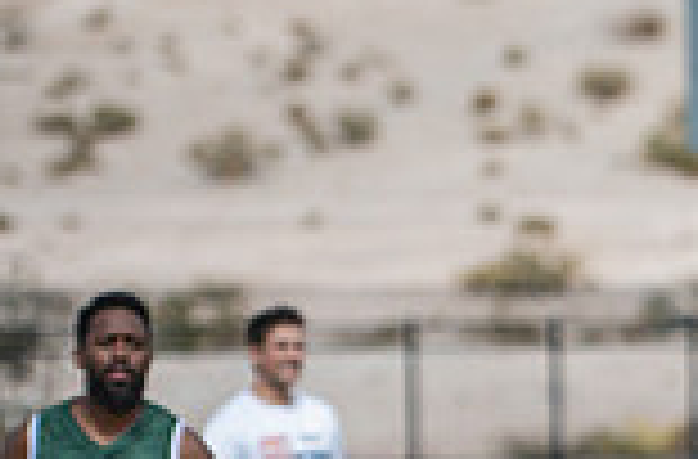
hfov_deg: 4.2
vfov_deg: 2.8
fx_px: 9424
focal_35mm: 488
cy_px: 783
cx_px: 1259
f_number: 3.2
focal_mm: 122
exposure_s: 1/5000
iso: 160
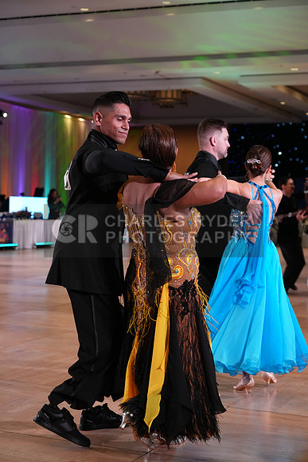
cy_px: 231
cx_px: 154
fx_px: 834
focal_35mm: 65
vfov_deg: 31.0
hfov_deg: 20.9
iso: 2000
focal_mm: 65
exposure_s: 1/500
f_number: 4
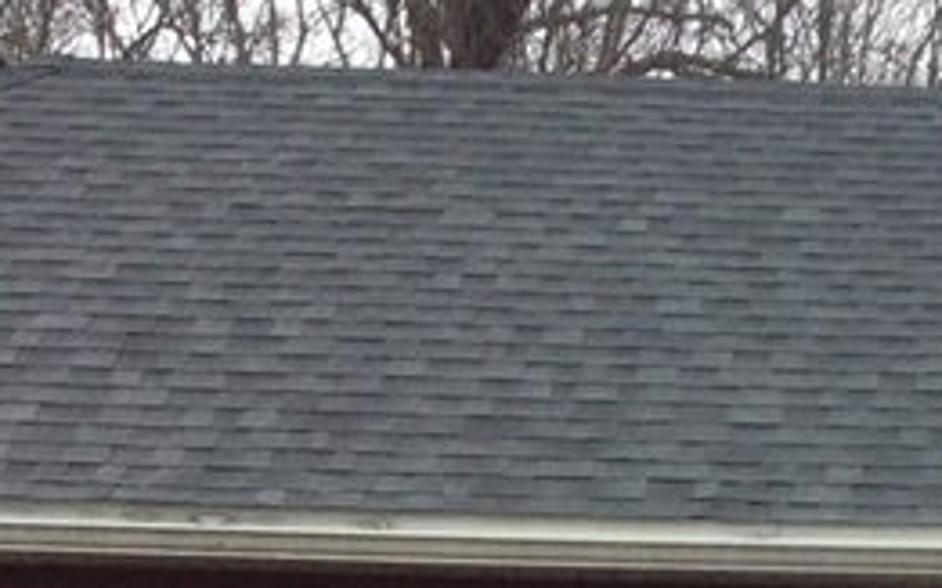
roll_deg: +1.5
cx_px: 1050
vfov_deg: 9.3
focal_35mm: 133
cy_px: 1113
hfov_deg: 15.3
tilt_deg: -5.8
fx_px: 3414
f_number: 2.4
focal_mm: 3.3
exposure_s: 1/134
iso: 32
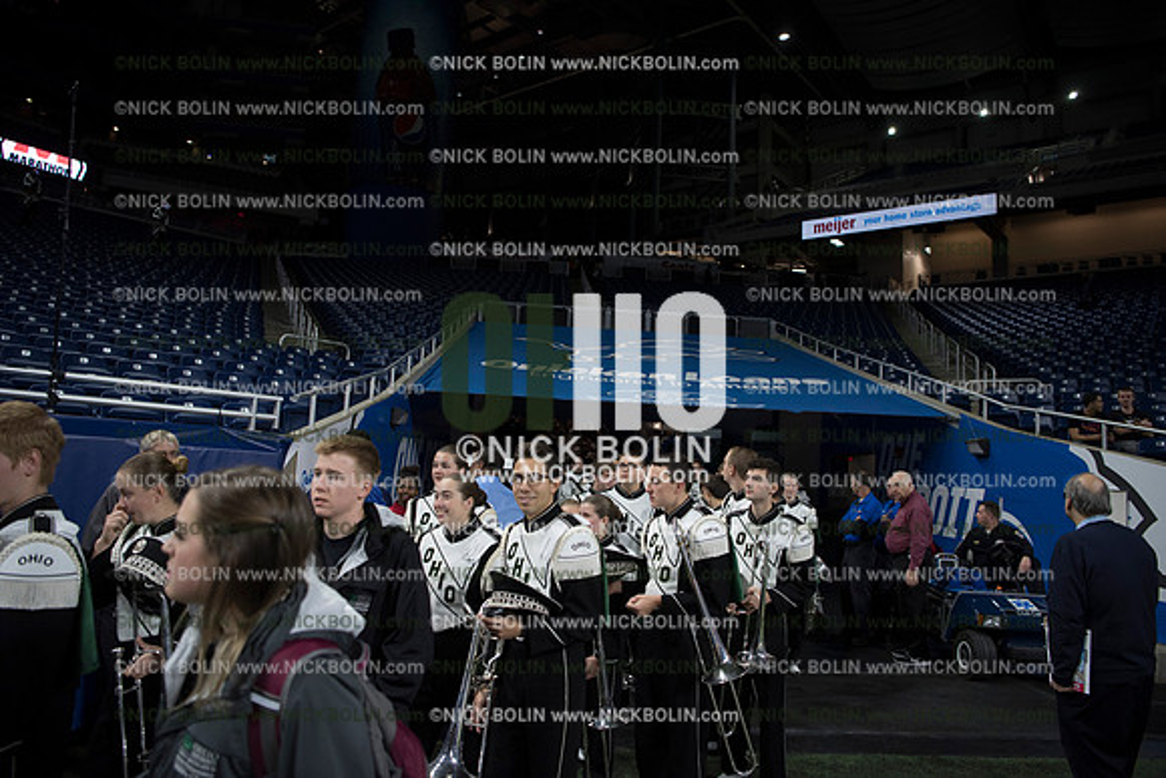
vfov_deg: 53.2
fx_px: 777
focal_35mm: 24
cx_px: 583
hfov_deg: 73.7
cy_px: 389
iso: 1250
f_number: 2.8
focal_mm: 24
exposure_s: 1/1250
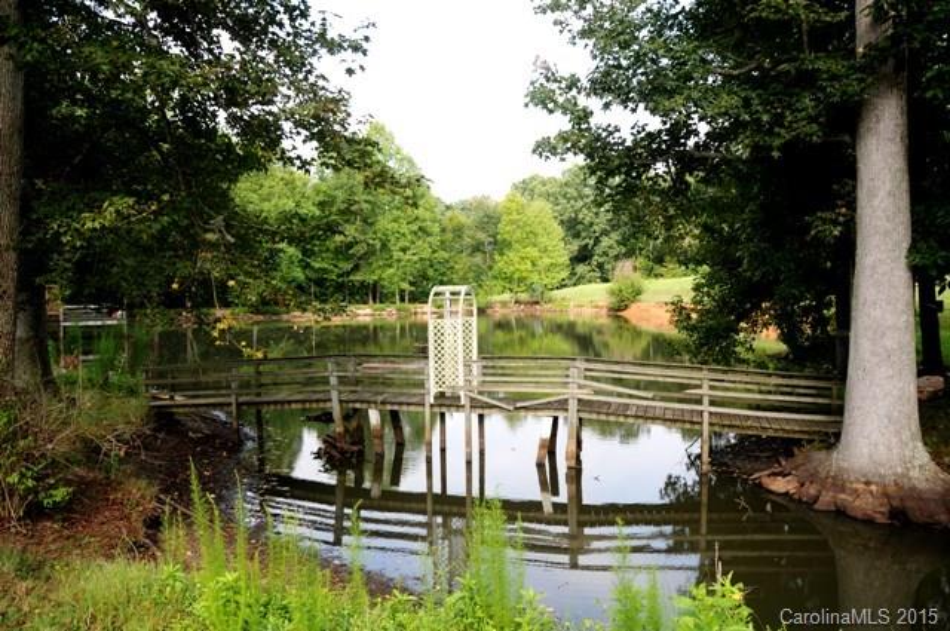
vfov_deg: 47.8
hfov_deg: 67.4
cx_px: 475
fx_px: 712
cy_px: 316
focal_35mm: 27
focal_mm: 18
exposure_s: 1/250
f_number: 6.3
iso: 200
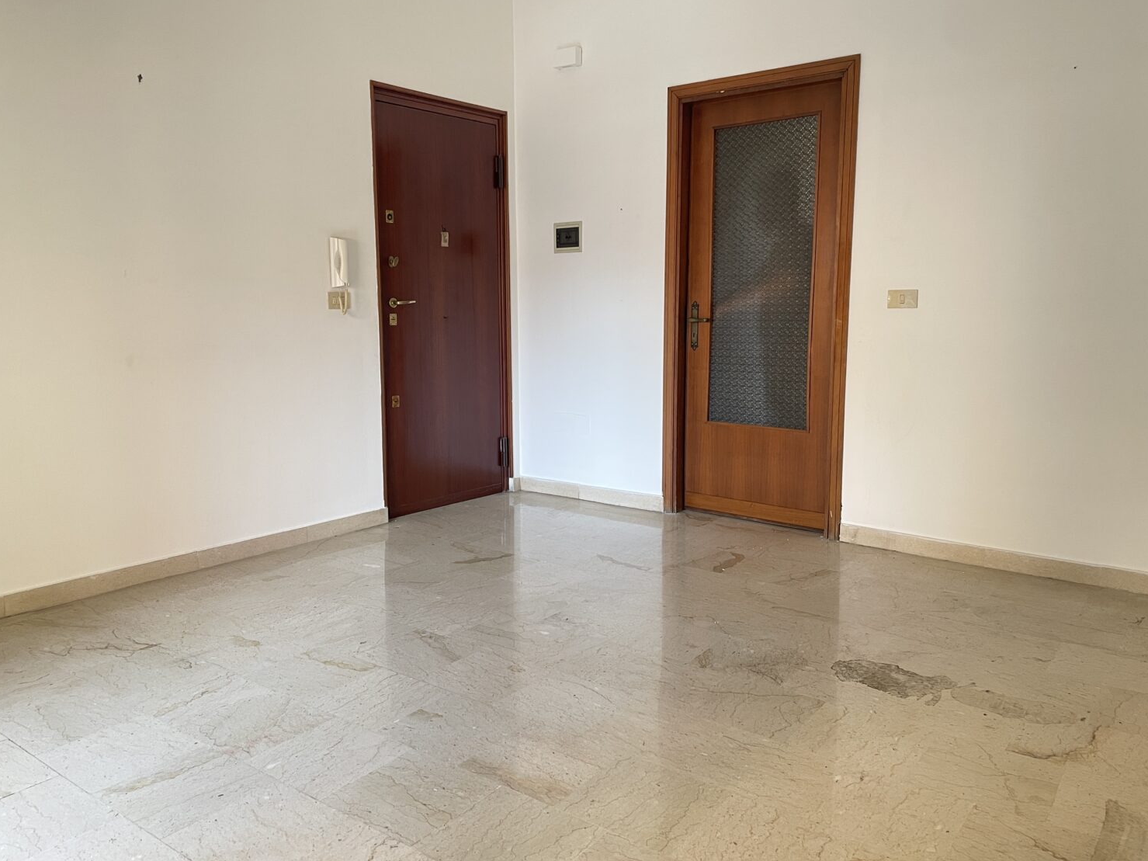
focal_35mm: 27
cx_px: 554
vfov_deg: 51.3
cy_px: 415
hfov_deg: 65.3
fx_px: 895
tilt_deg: -7.2
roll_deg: +0.4
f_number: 1.6
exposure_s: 1/80
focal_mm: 4.2
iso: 125
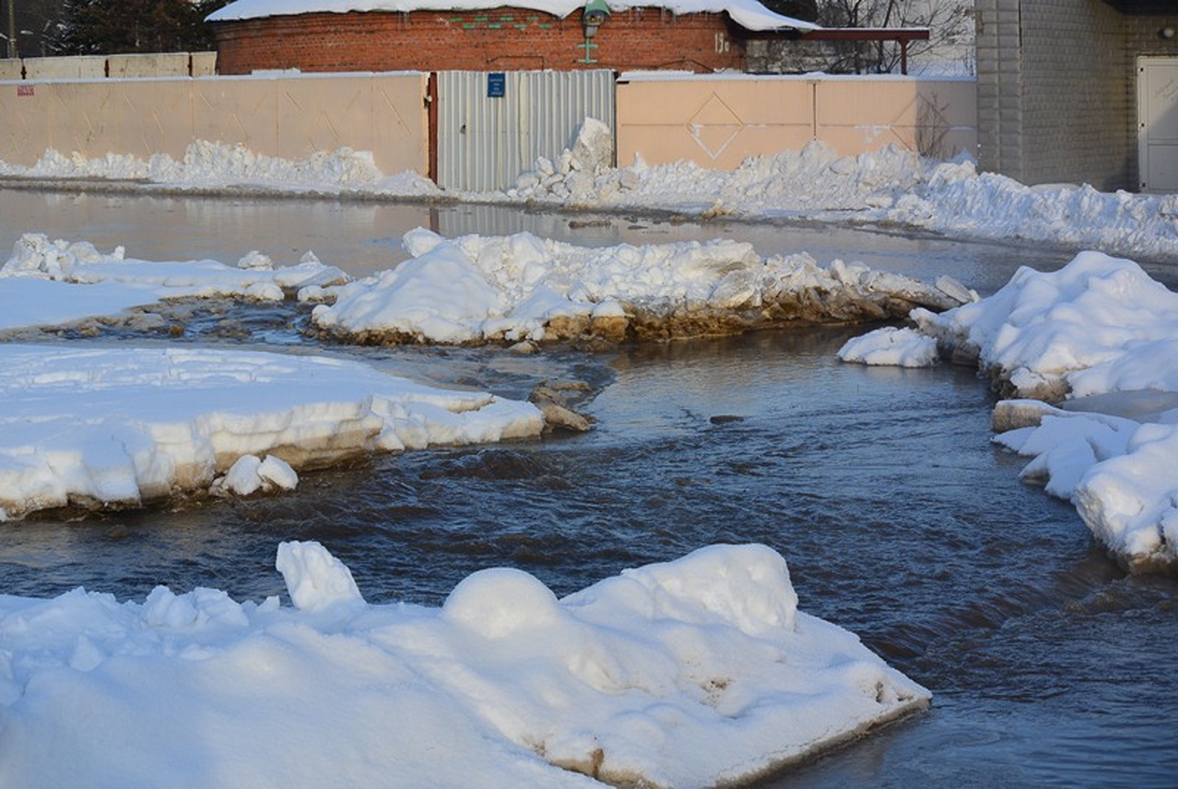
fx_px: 2654
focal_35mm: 81
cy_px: 394
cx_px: 589
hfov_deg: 25.0
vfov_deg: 16.9
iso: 100
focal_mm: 30
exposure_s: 1/500
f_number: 4.5
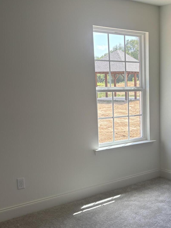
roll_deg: +0.7
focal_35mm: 49
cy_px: 147
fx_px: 323
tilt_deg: -14.0
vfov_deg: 38.6
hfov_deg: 28.6
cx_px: 153
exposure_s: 1/224
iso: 50
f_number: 1.6
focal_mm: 5.96
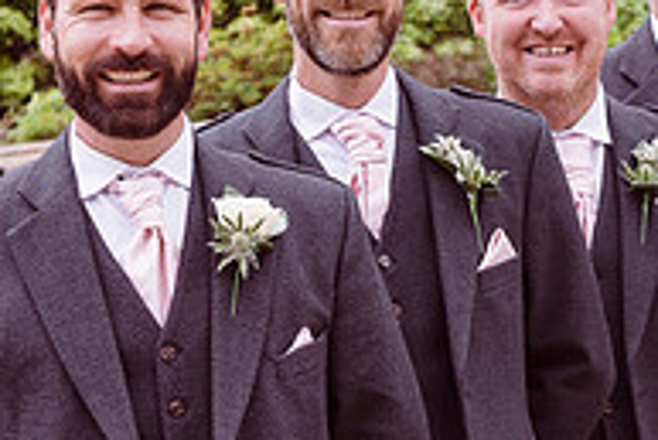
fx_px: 3585
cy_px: 243
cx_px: 503
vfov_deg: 7.0
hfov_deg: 10.5
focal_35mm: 196
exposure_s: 1/400
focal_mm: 58
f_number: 5.6
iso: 320
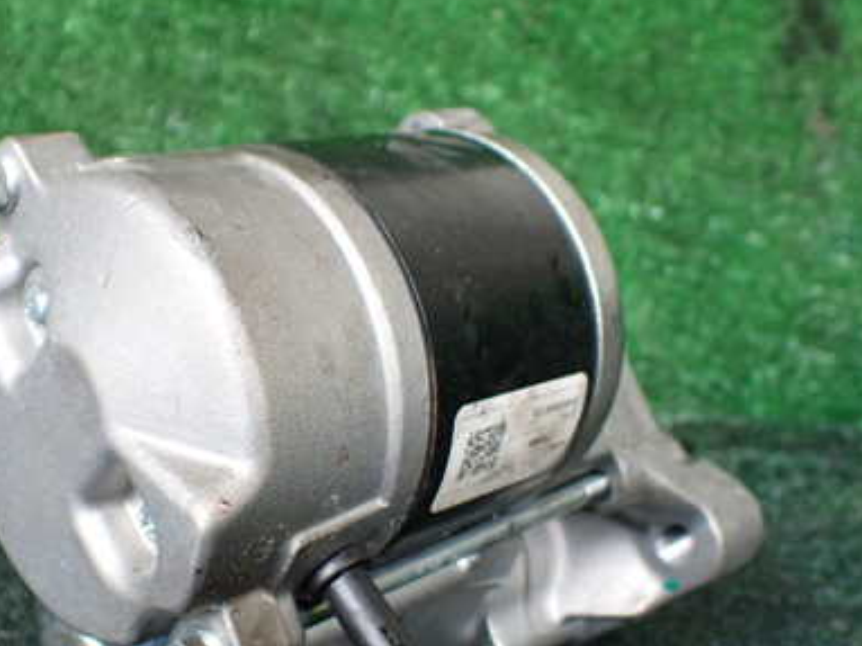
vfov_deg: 30.7
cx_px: 304
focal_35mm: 47
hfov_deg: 40.1
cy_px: 416
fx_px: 1170
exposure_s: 1/125
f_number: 2.3
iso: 320
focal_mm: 5.4
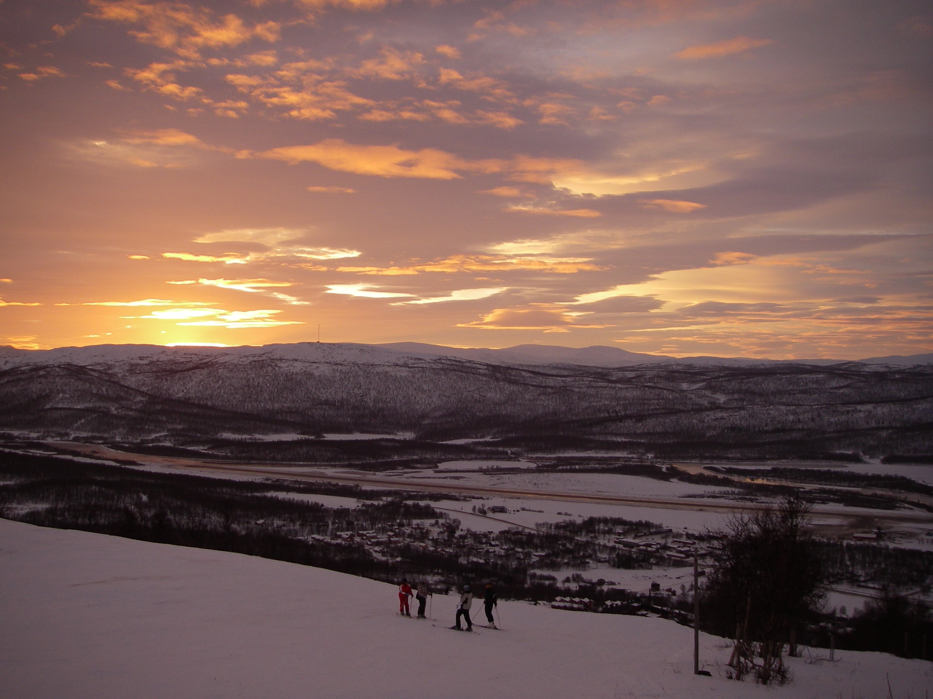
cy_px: 350
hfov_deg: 49.0
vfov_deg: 37.7
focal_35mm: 38
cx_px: 466
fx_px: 1024
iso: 80
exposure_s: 1/160
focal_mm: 6.3
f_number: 3.3
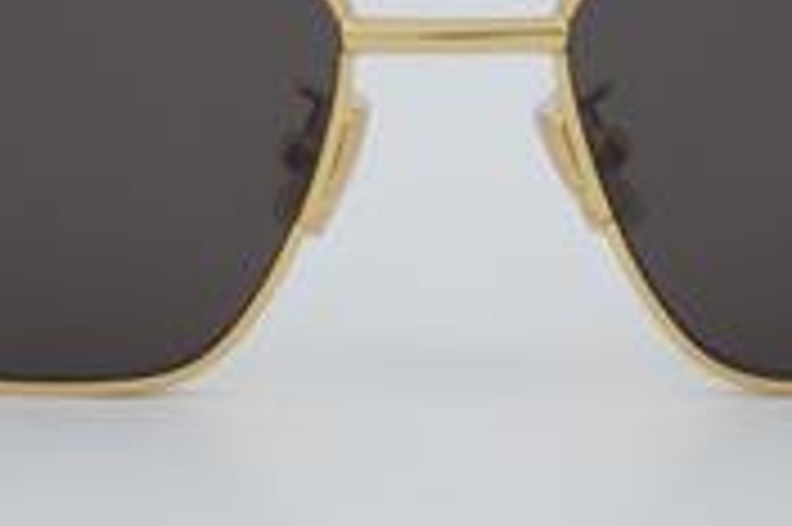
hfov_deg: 11.0
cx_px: 454
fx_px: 4113
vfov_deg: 7.3
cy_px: 130
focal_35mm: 187
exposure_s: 1/4
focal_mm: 55
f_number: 32
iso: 100
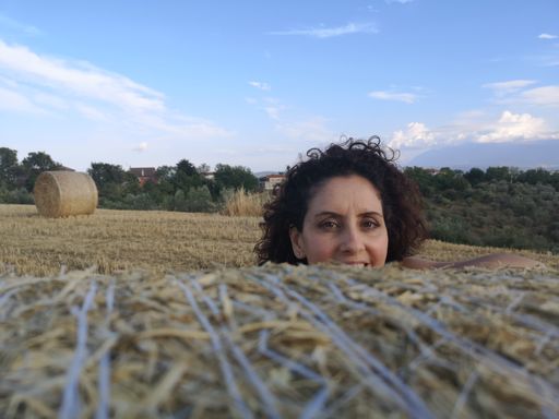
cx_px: 280
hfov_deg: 65.3
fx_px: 436
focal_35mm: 27
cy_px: 210
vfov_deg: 51.4
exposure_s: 1/967
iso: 50
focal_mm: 5.58
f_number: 1.8
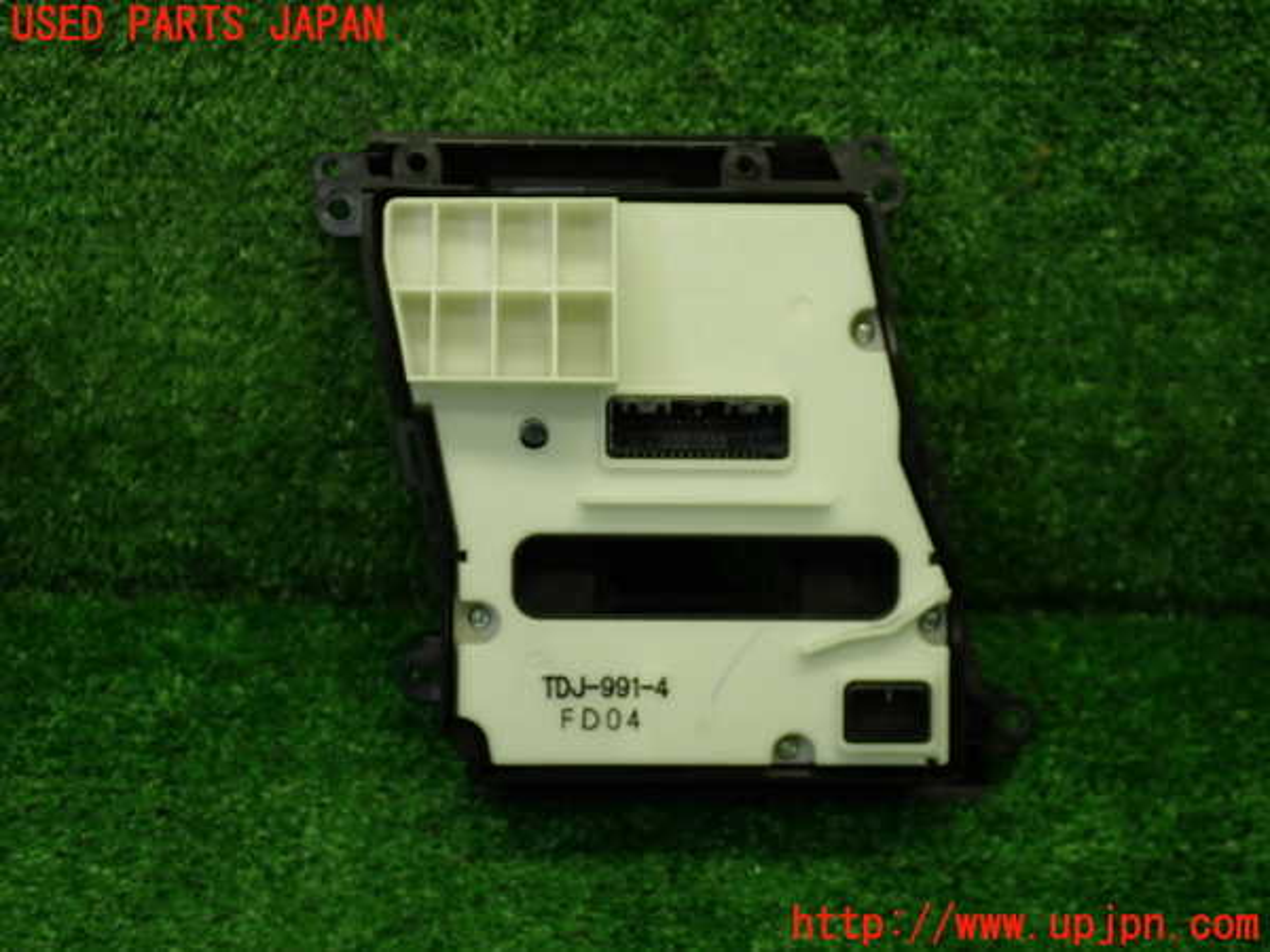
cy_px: 476
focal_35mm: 50
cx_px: 635
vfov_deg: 29.1
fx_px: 1834
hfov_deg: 38.2
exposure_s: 1/50
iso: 200
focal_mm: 9.01
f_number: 3.2
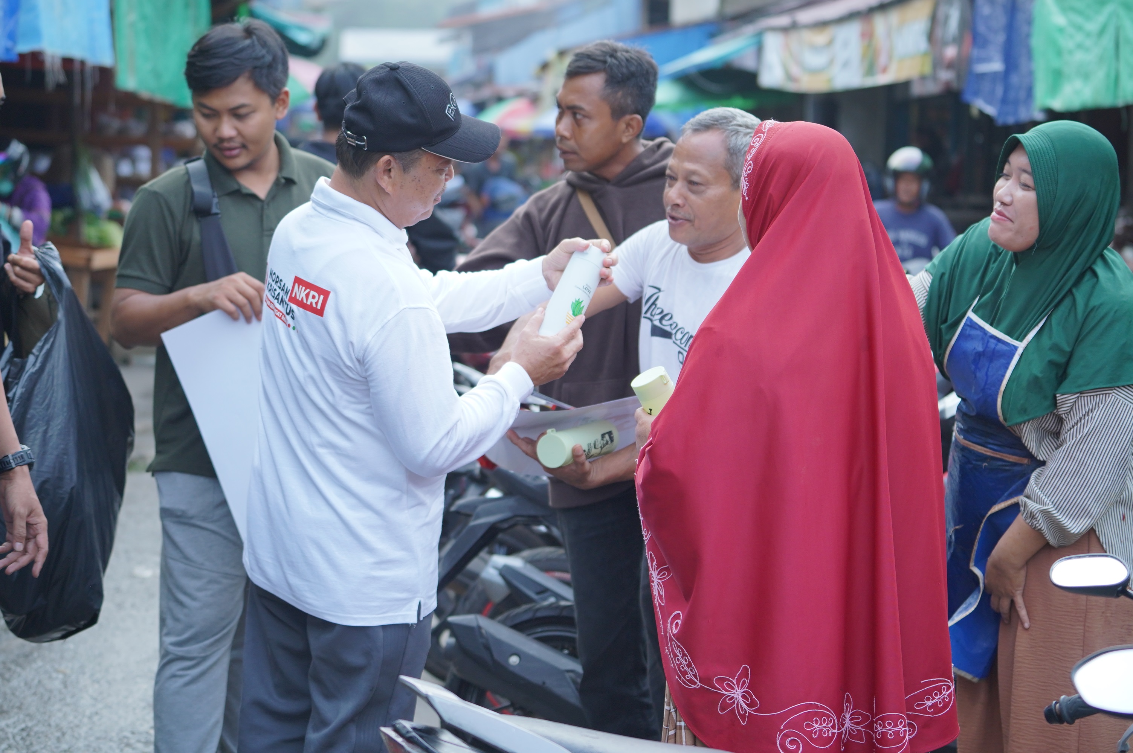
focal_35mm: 84
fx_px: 2641
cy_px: 376
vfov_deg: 16.2
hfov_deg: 24.2
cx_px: 566
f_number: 4
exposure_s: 1/500
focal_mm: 84
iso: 800
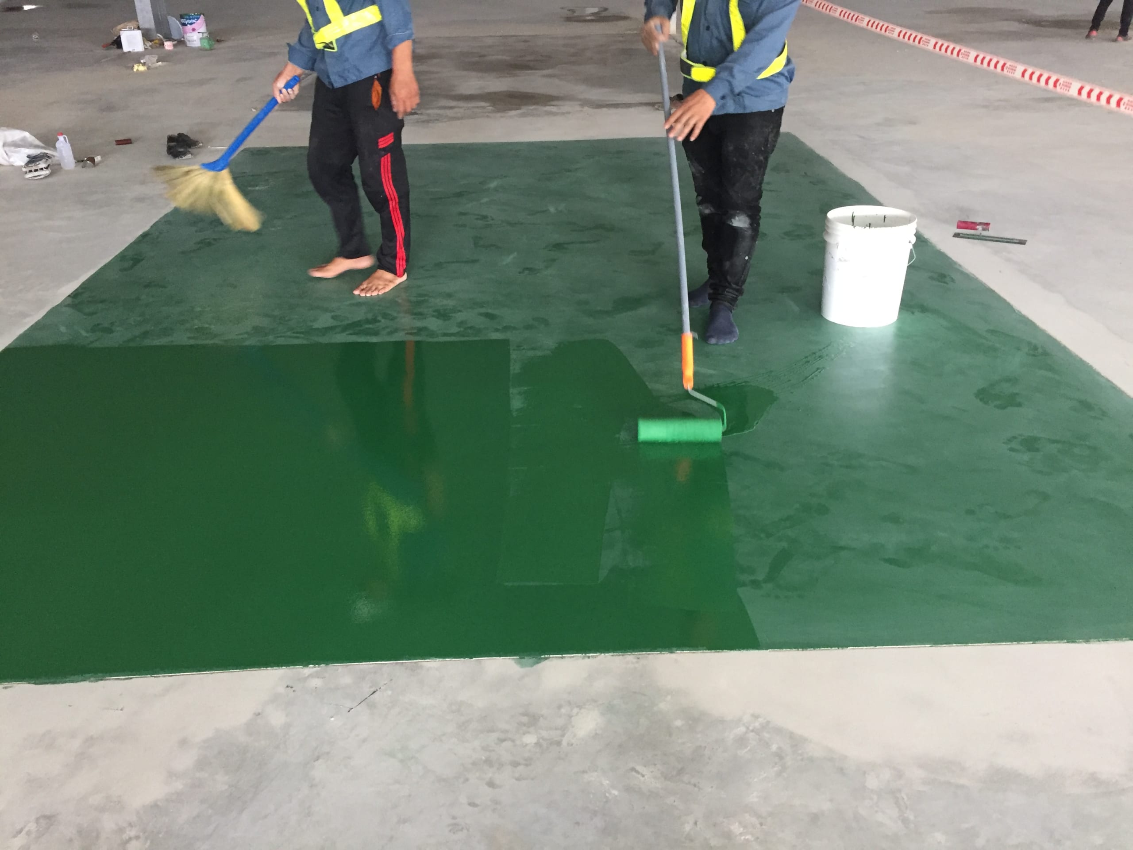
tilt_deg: -27.2
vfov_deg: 48.2
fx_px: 949
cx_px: 566
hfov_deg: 61.7
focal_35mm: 29
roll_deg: -2.2
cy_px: 425
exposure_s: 1/33
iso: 250
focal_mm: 4.15
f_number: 2.2
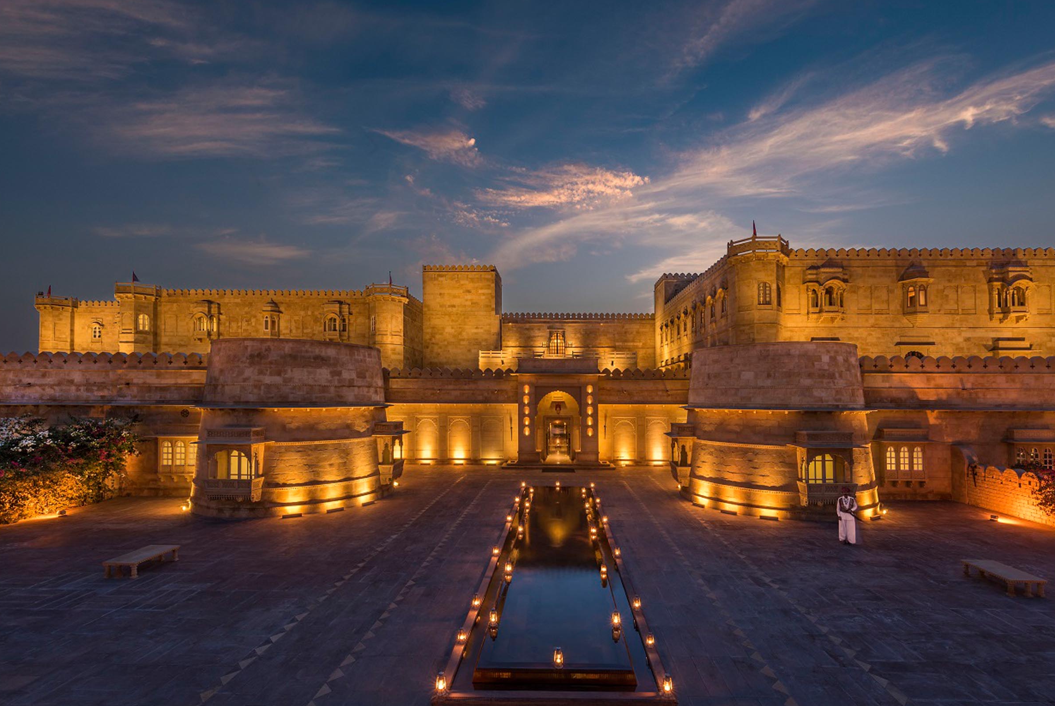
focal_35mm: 15
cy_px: 331
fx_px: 440
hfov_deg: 100.2
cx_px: 552
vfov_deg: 77.4
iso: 100
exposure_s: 13
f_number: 11
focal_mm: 14
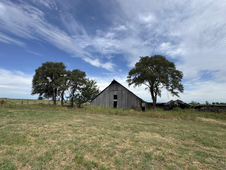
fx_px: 91
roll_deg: -1.4
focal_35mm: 14
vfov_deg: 85.7
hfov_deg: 102.1
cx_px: 113
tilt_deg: +11.4
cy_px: 85
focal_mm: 2.22
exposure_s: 1/1789
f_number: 2.2
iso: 50
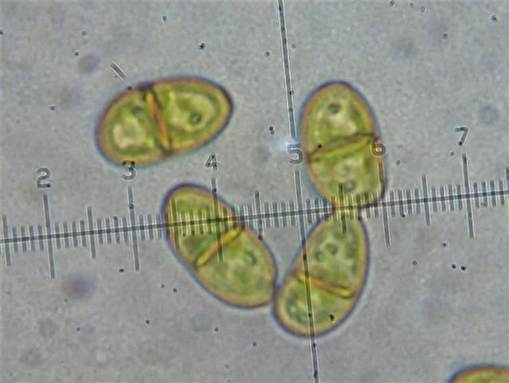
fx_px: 1339
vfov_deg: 16.3
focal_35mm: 91
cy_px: 192
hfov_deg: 21.5
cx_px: 254
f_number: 4.7
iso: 800
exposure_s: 1/25
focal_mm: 16.48
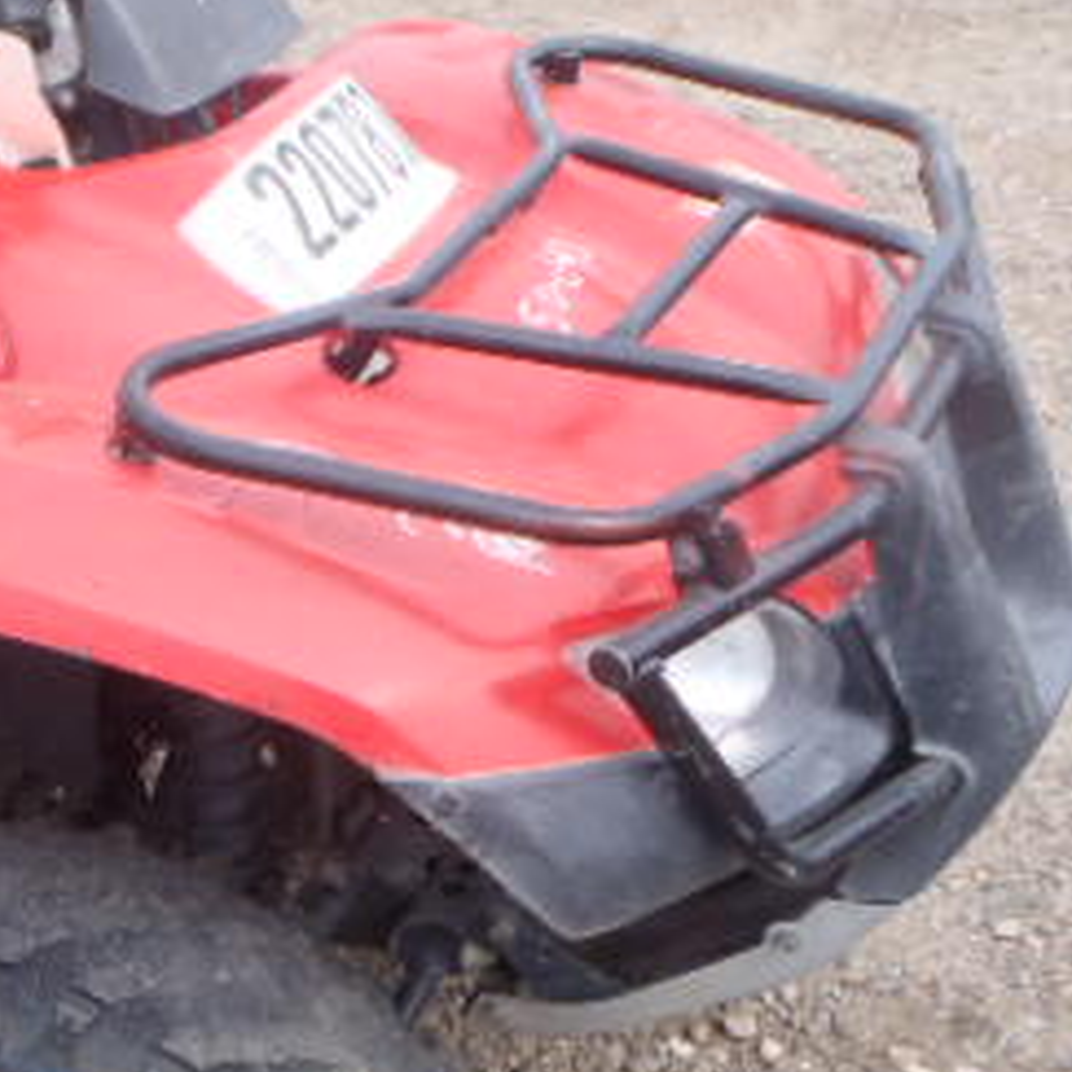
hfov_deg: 24.2
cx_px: -189
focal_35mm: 65
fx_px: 2277
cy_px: 681
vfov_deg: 26.4
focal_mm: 5
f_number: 4.5
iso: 80
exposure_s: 1/200
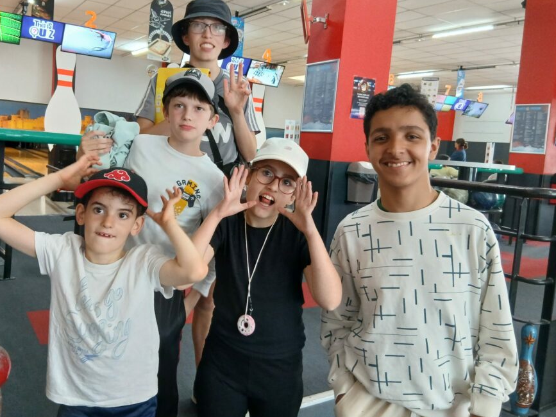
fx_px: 482
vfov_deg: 46.7
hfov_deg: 59.8
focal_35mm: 30
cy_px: 184
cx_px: 244
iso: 400
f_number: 1.8
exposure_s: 1/25
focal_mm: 3.98
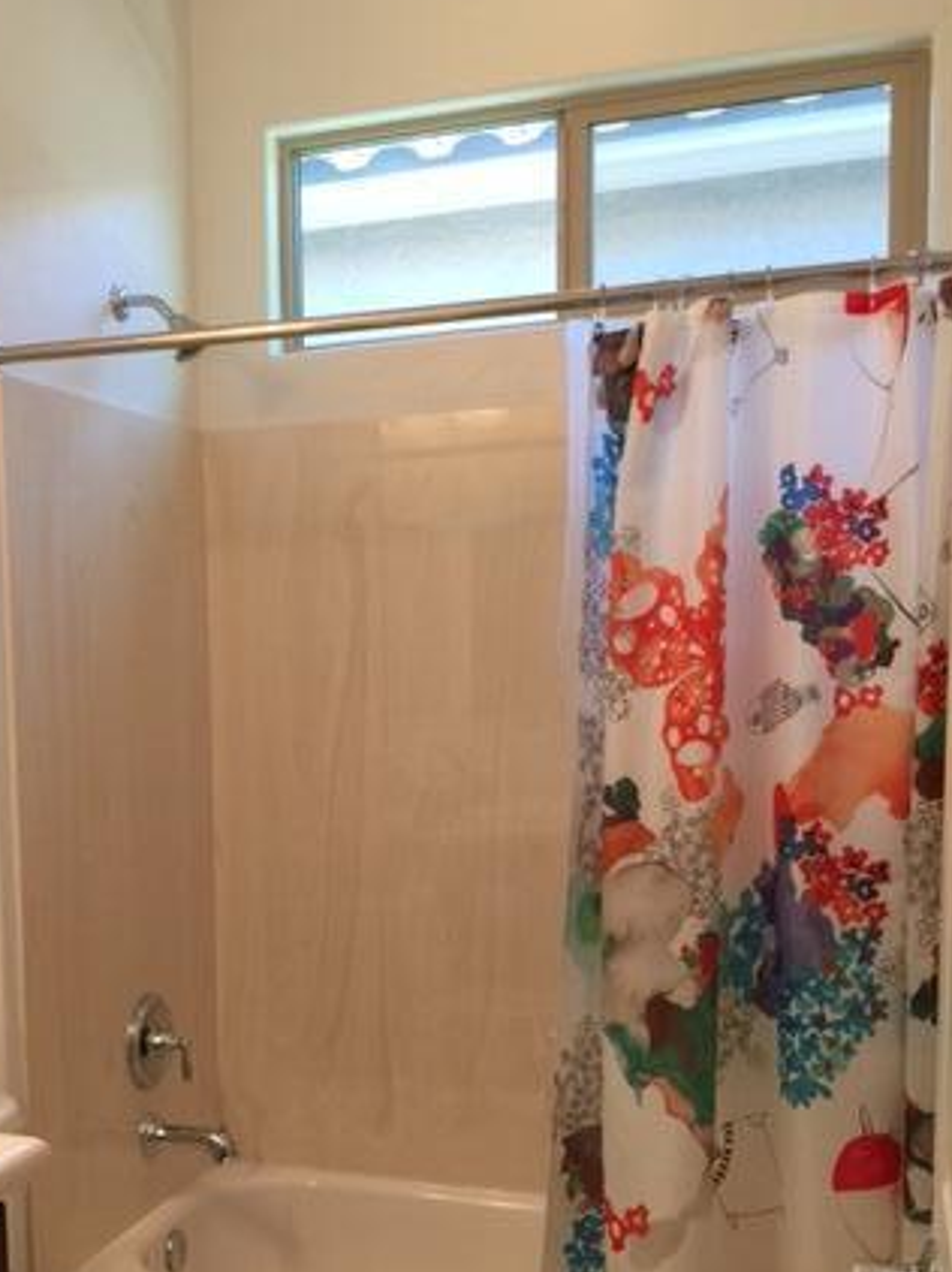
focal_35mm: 44
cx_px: 244
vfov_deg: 42.3
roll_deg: +0.6
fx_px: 1615
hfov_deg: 32.3
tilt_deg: -7.3
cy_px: 868
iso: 50
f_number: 2.2
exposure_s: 1/33
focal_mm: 4.15
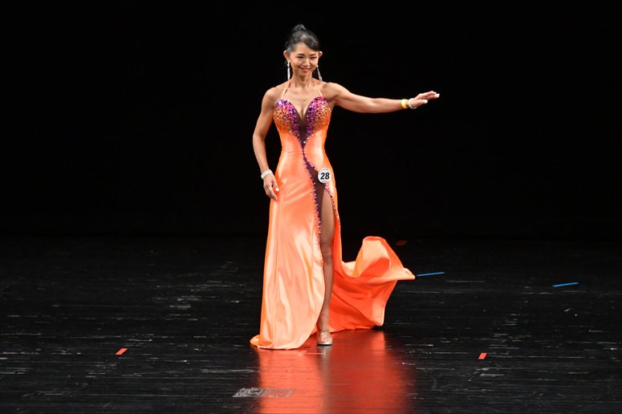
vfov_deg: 4.8
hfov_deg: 7.2
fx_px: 4922
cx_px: 311
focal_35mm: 285
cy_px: 207
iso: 3200
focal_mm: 190
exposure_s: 1/400
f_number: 5.6
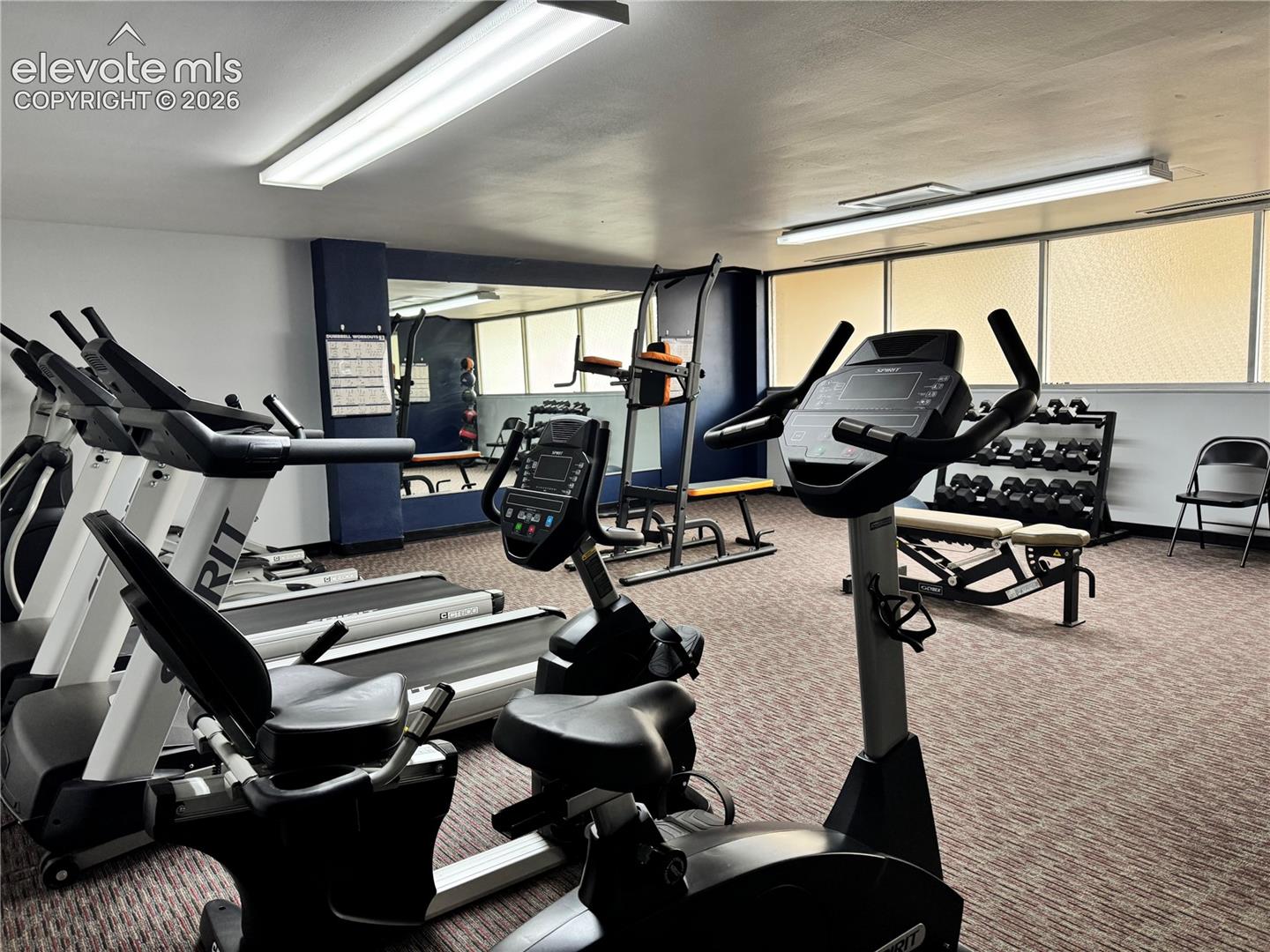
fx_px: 881
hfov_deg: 71.6
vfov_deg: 56.8
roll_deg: +1.8
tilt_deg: -7.6
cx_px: 635
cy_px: 476
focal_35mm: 24
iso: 250
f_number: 1.78
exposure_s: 1/60
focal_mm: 6.76
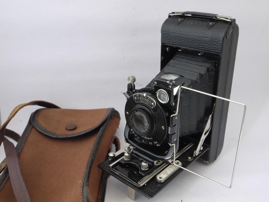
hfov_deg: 49.0
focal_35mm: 38
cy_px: 101
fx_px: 295
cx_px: 134
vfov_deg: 37.7
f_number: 10
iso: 400
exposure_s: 1/5
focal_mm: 19
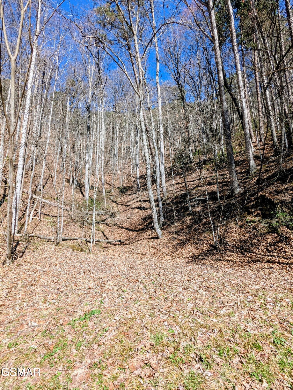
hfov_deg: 78.2
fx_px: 180
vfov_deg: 94.4
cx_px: 146
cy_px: 195
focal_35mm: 16
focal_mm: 2.35
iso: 51
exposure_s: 1/822
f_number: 2.2
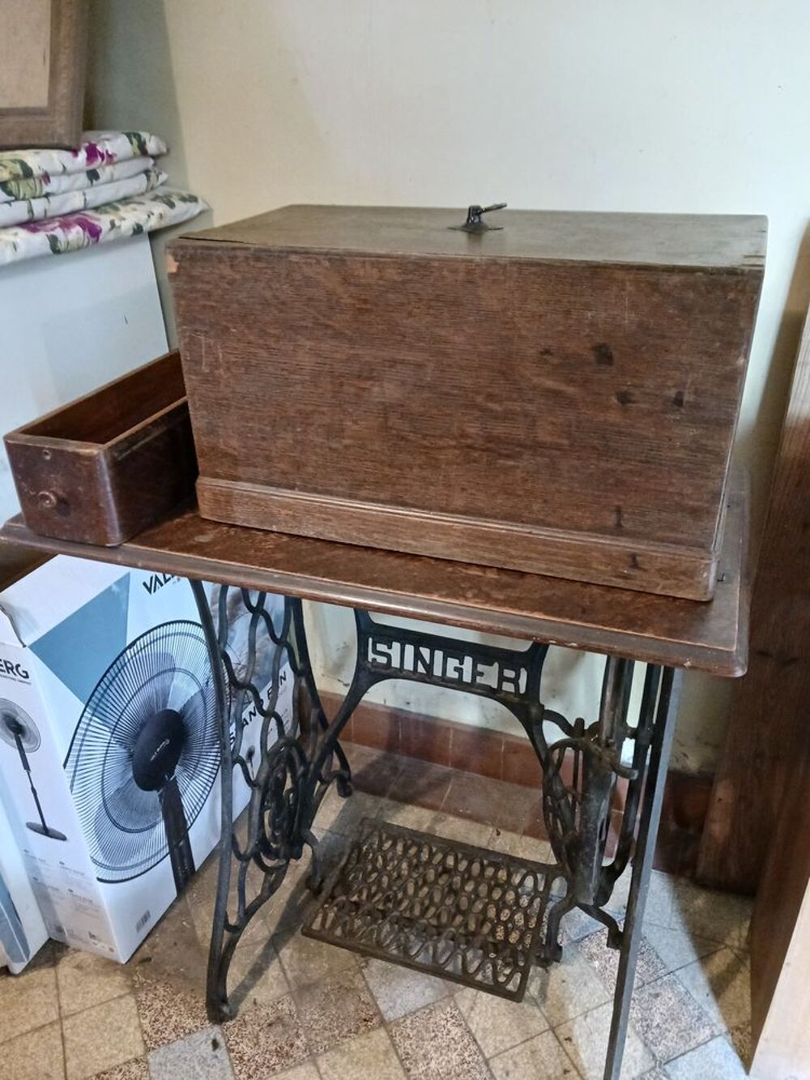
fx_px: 842
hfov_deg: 51.4
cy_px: 540
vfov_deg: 65.3
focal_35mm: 27
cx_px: 405
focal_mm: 4
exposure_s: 1/17
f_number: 1.8
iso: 1000
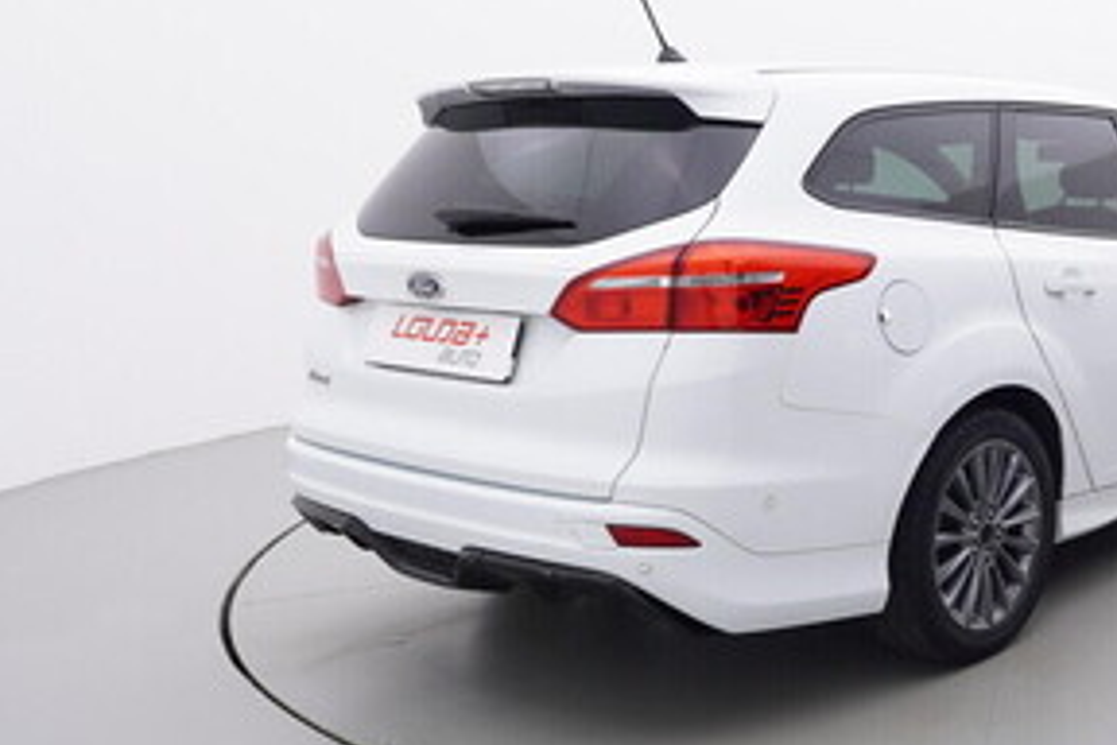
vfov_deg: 31.2
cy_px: 378
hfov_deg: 41.5
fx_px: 1333
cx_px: 1026
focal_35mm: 43
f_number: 5
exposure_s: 1/80
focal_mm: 15
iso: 200
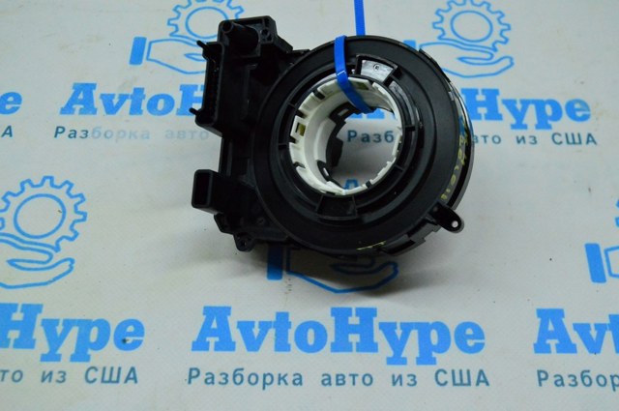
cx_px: 310
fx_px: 721
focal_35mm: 42
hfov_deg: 46.5
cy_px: 206
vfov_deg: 31.8
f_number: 6.3
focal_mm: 28
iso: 6400
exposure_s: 1/800
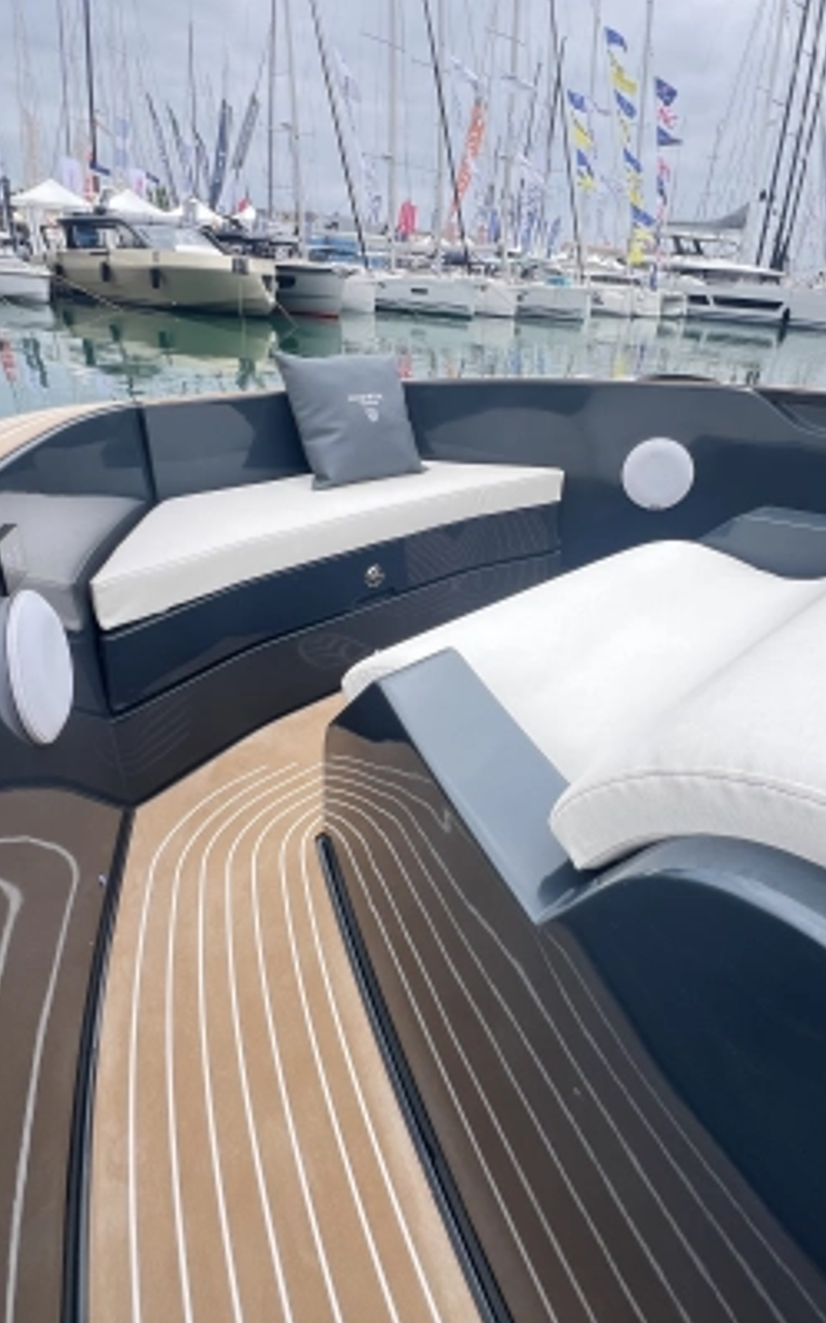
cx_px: 488
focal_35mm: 19
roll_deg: -4.2
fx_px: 685
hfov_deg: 61.7
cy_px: 652
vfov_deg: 88.0
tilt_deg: -26.5
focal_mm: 1.57
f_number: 1.8
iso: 32
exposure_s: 1/319
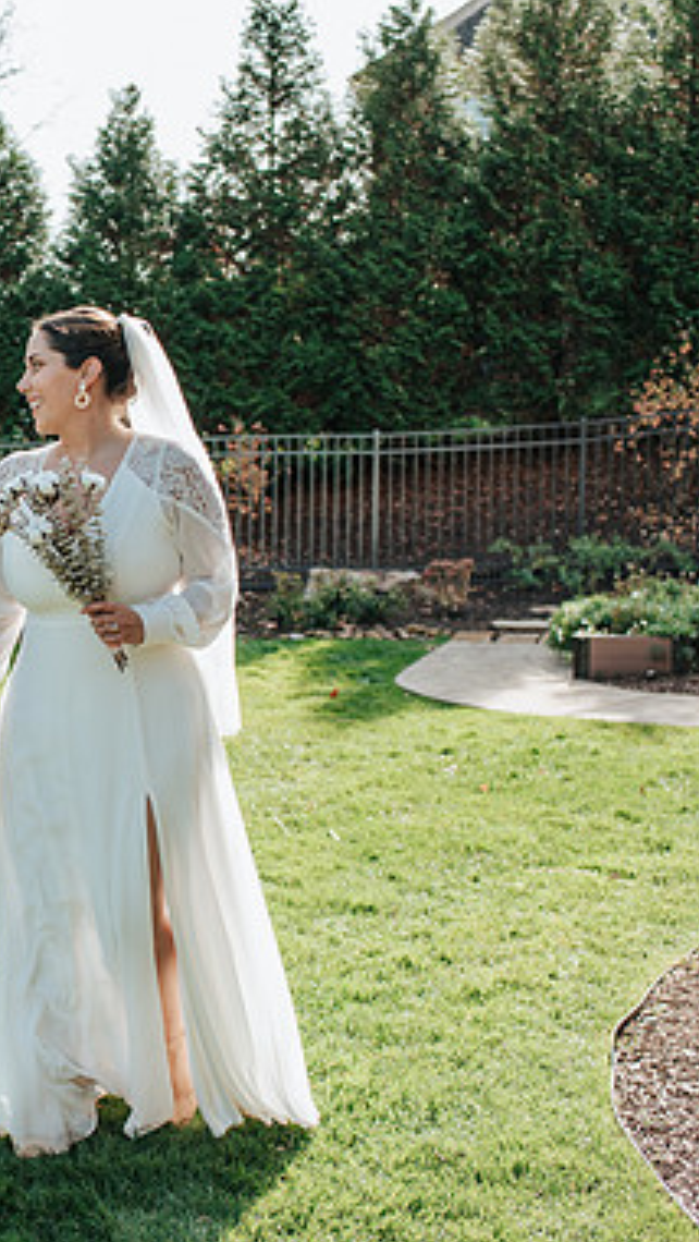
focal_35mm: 56
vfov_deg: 37.2
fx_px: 1844
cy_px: 623
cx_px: -56
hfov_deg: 20.5
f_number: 3.5
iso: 320
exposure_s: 1/1250
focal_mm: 35
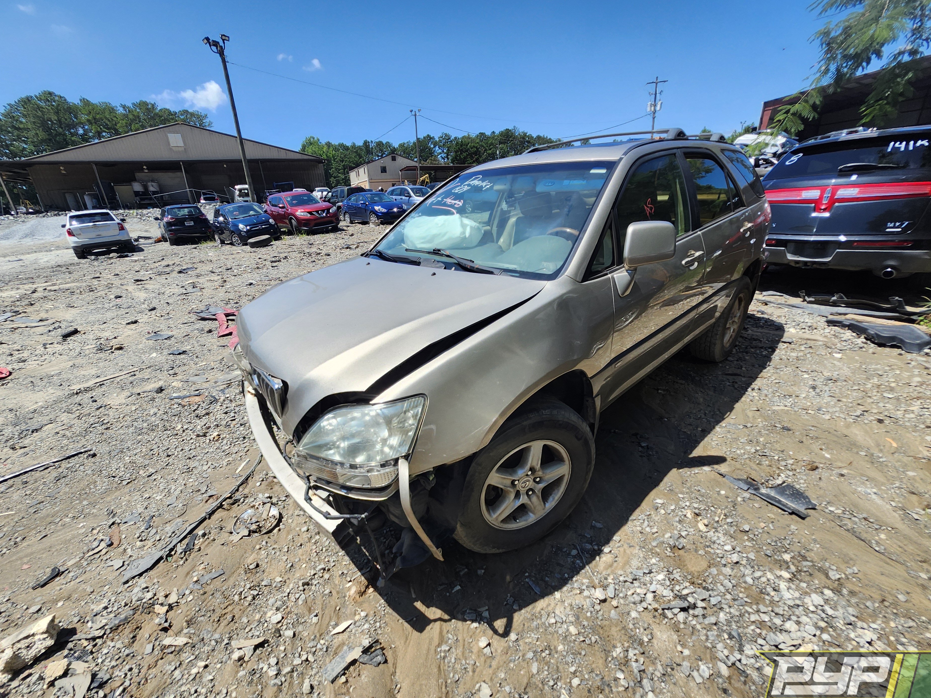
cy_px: 374
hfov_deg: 102.0
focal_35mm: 14
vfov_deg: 85.6
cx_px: 454
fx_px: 377
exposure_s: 1/1272
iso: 40
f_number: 2.2
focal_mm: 1.74
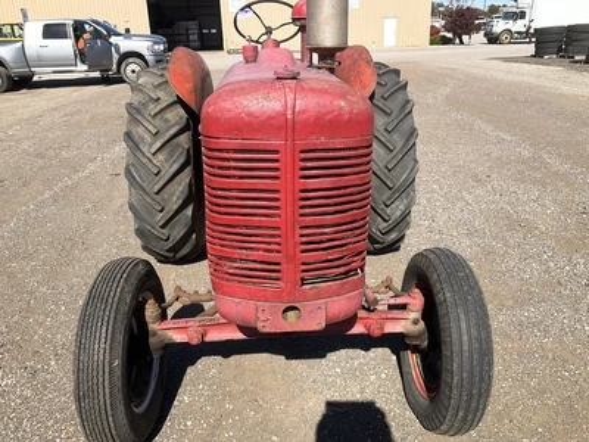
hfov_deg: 61.7
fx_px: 493
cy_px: 221
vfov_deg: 48.2
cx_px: 294
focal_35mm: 29
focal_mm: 3
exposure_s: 1/1412
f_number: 1.8
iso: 25
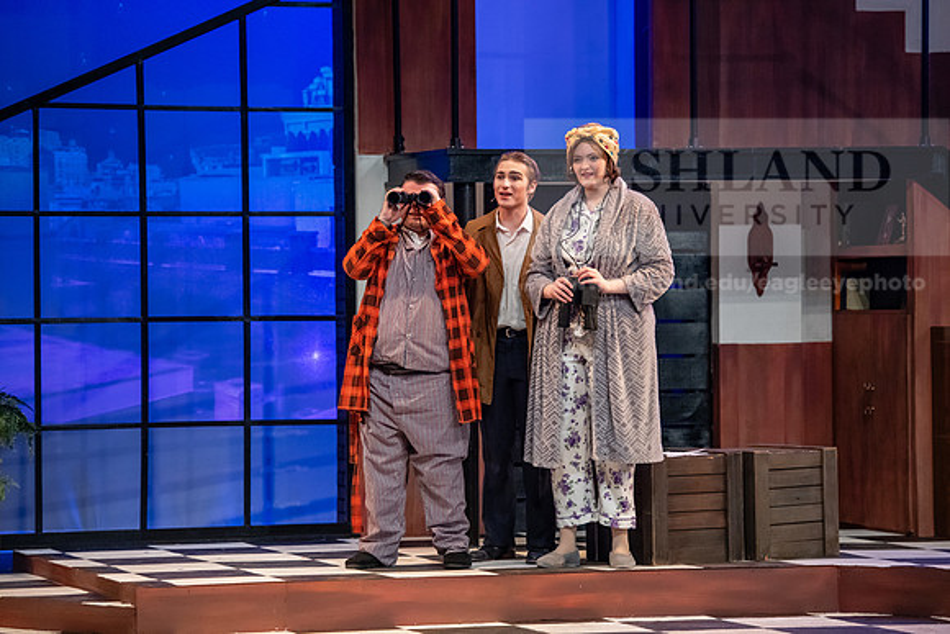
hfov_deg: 14.2
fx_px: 3827
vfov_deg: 9.5
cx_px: 475
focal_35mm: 145
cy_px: 317
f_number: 3.2
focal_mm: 145
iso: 3200
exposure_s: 1/200
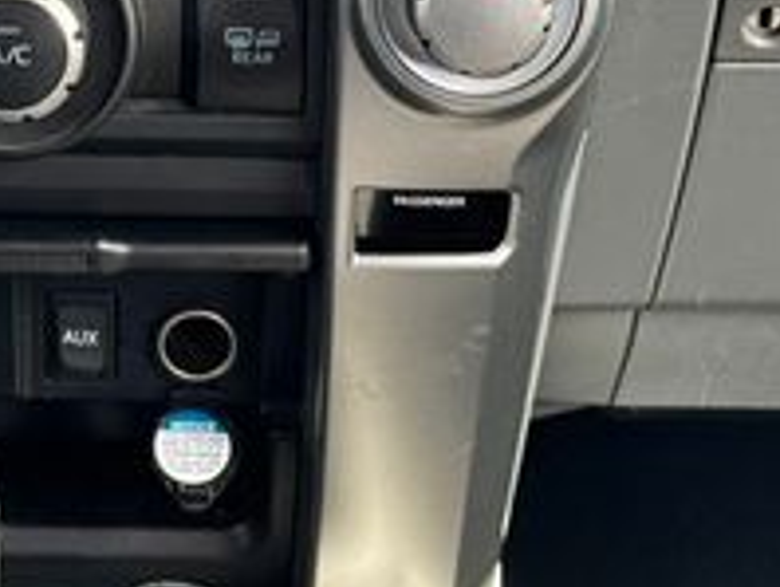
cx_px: 102
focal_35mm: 155
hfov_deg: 12.6
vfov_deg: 9.5
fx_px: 3497
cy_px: -32
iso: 100
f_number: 1.78
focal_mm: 6.76
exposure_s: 1/165
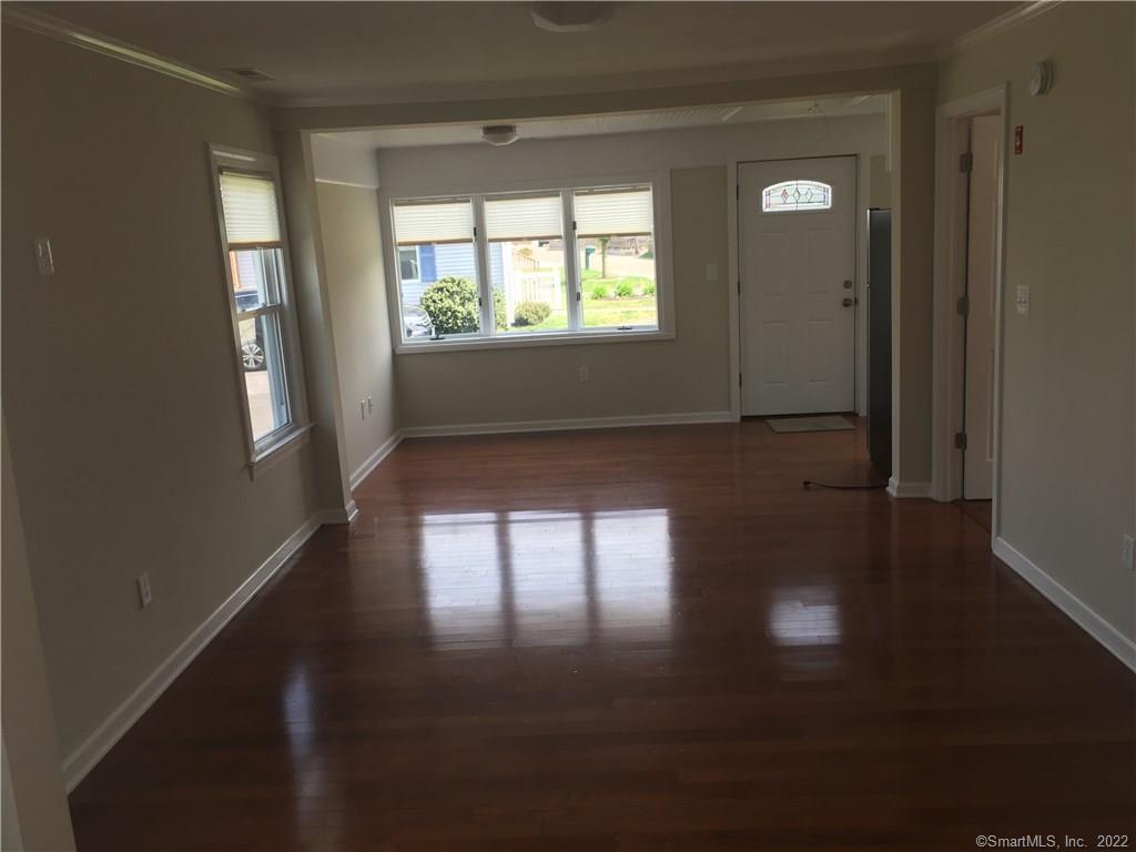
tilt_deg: -8.2
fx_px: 952
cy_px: 426
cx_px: 568
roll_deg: +2.3
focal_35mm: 29
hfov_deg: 61.7
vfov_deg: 48.2
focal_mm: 4.15
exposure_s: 1/120
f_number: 2.2
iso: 32
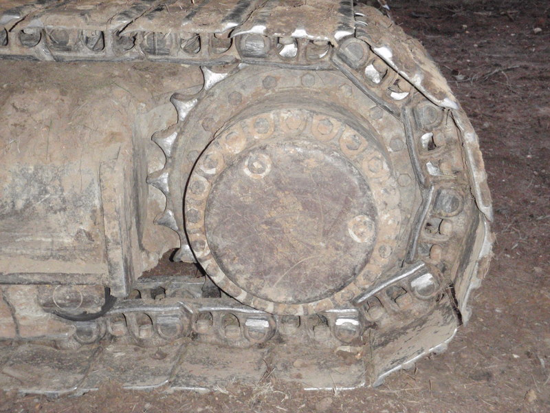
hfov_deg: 38.9
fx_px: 779
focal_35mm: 49
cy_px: 206
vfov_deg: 29.7
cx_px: 275
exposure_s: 1/50
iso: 800
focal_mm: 8.89
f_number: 4.4
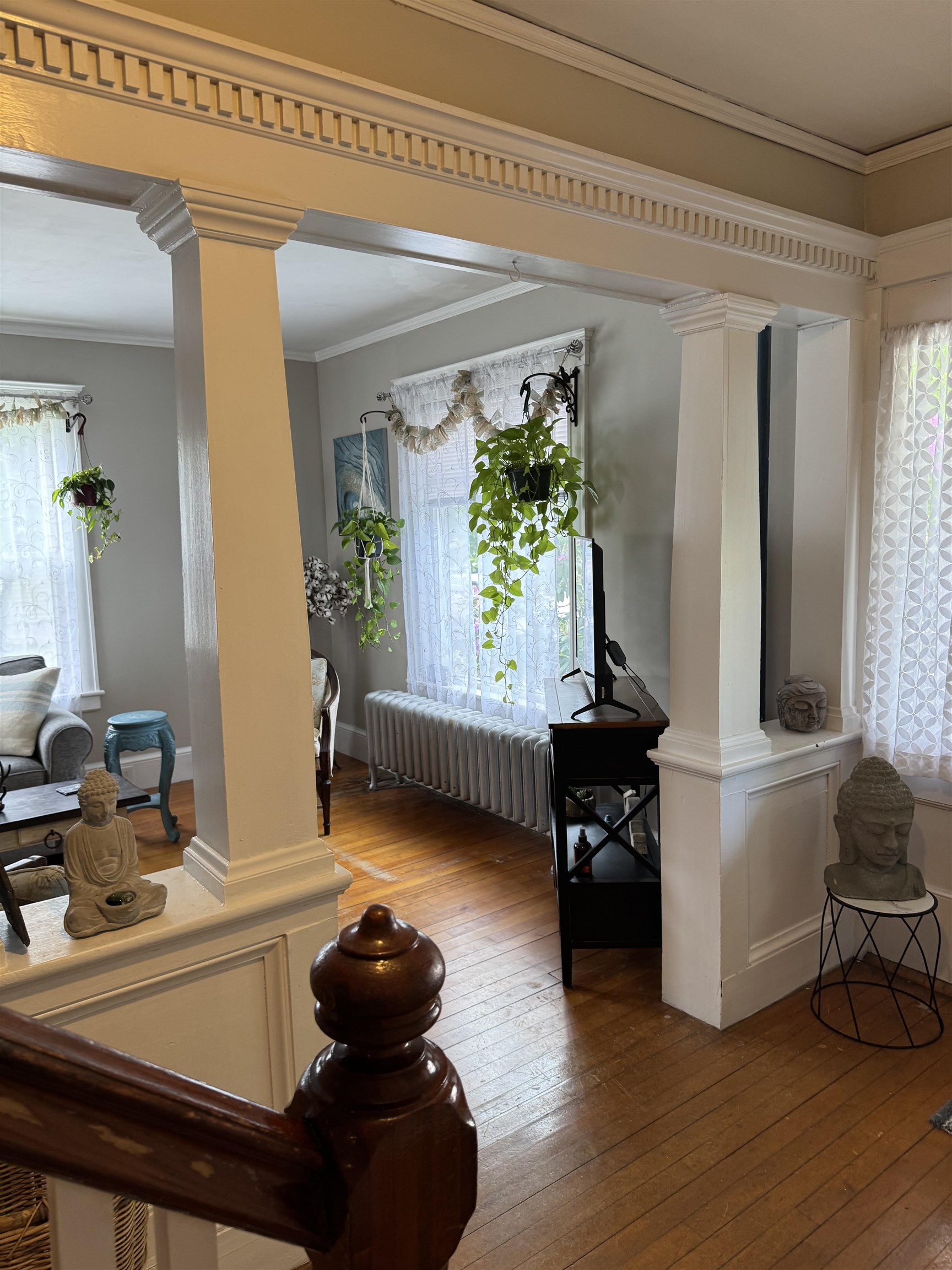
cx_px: 476
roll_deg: +1.4
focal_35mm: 24
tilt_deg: -5.0
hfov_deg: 56.8
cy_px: 635
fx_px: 880
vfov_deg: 71.6
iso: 125
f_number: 1.78
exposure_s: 1/60
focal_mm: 6.76
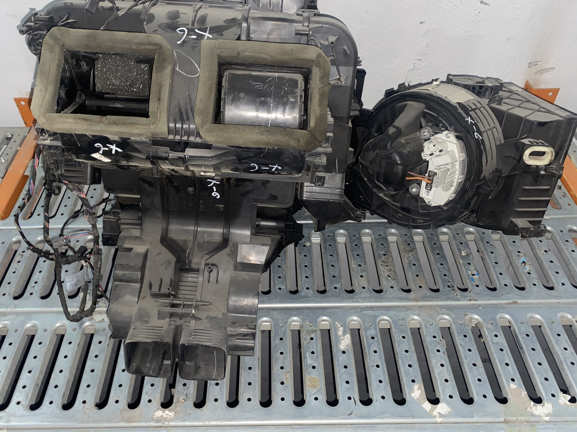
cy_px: 196
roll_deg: +3.1
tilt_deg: -44.6
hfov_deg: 59.9
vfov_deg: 46.7
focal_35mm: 30
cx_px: 270
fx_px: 500
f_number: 1.8
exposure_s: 1/17
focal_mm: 4.25
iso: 64
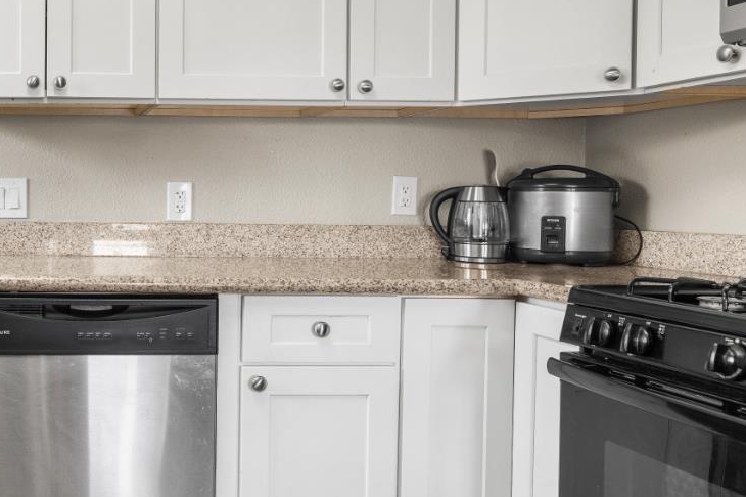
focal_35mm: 37
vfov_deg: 35.8
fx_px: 766
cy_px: 213
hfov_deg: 46.1
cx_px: 53
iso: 400
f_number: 5
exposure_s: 1/60
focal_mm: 18
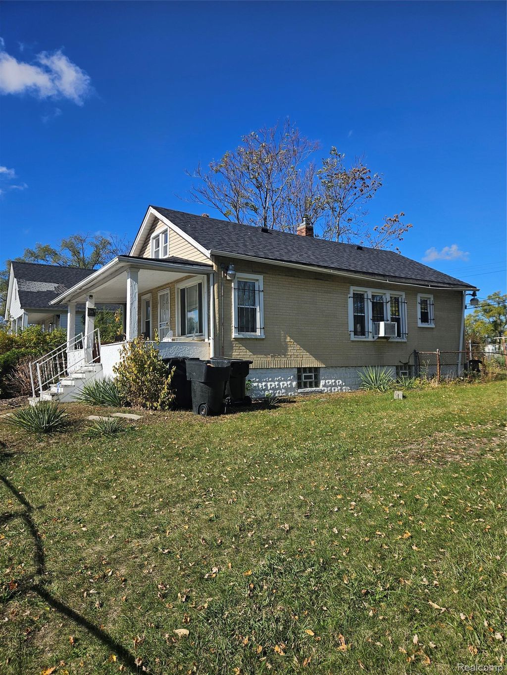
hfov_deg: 58.9
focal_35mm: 23
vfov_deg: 73.9
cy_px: 338
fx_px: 449
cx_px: 254
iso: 25
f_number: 1.8
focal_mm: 5.4
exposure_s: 1/2099
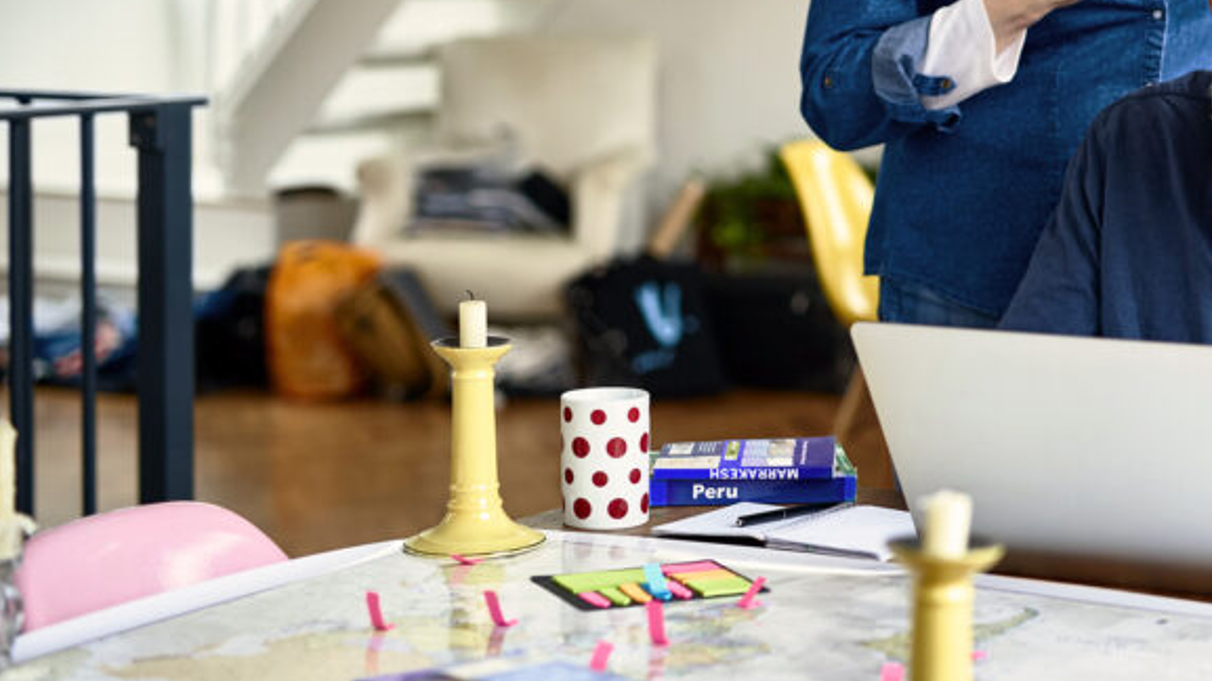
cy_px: 66
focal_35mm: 93
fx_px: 2988
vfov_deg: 12.9
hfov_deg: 22.4
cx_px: 1061
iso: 800
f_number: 2.2
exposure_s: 1/250
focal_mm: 50
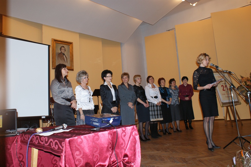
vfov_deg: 43.5
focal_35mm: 30
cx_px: 126
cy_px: 84
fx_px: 209
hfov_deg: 62.0
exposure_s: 1/60
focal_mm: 20
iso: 400
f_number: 5.6
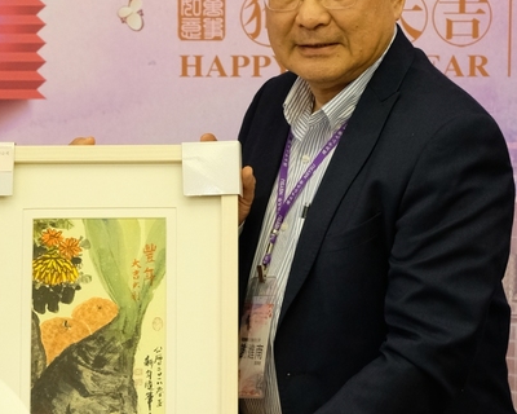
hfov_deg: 9.1
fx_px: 3229
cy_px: 418
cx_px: 143
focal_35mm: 211
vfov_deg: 7.3
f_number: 4.5
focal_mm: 50
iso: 1600
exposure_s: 1/30
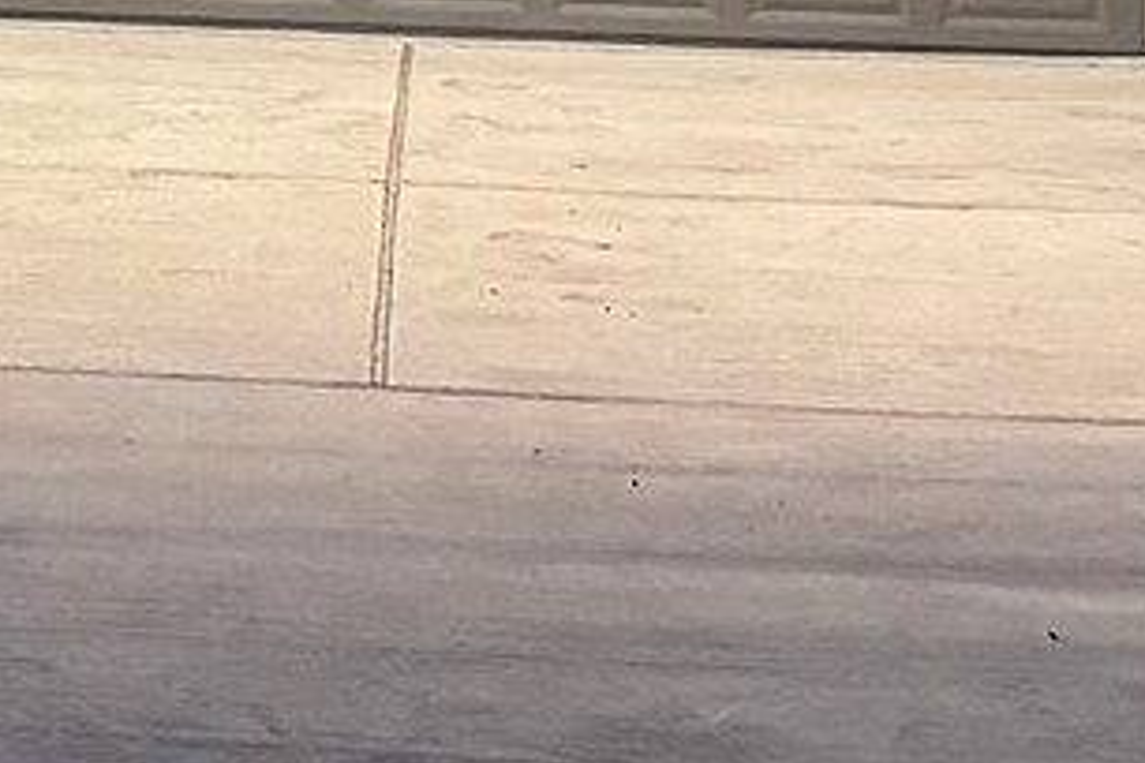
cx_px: -1051
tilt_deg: +4.4
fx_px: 5311
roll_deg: -0.2
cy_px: -905
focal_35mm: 167
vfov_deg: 7.8
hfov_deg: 11.3
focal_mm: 6.76
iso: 800
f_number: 1.78
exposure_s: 1/59
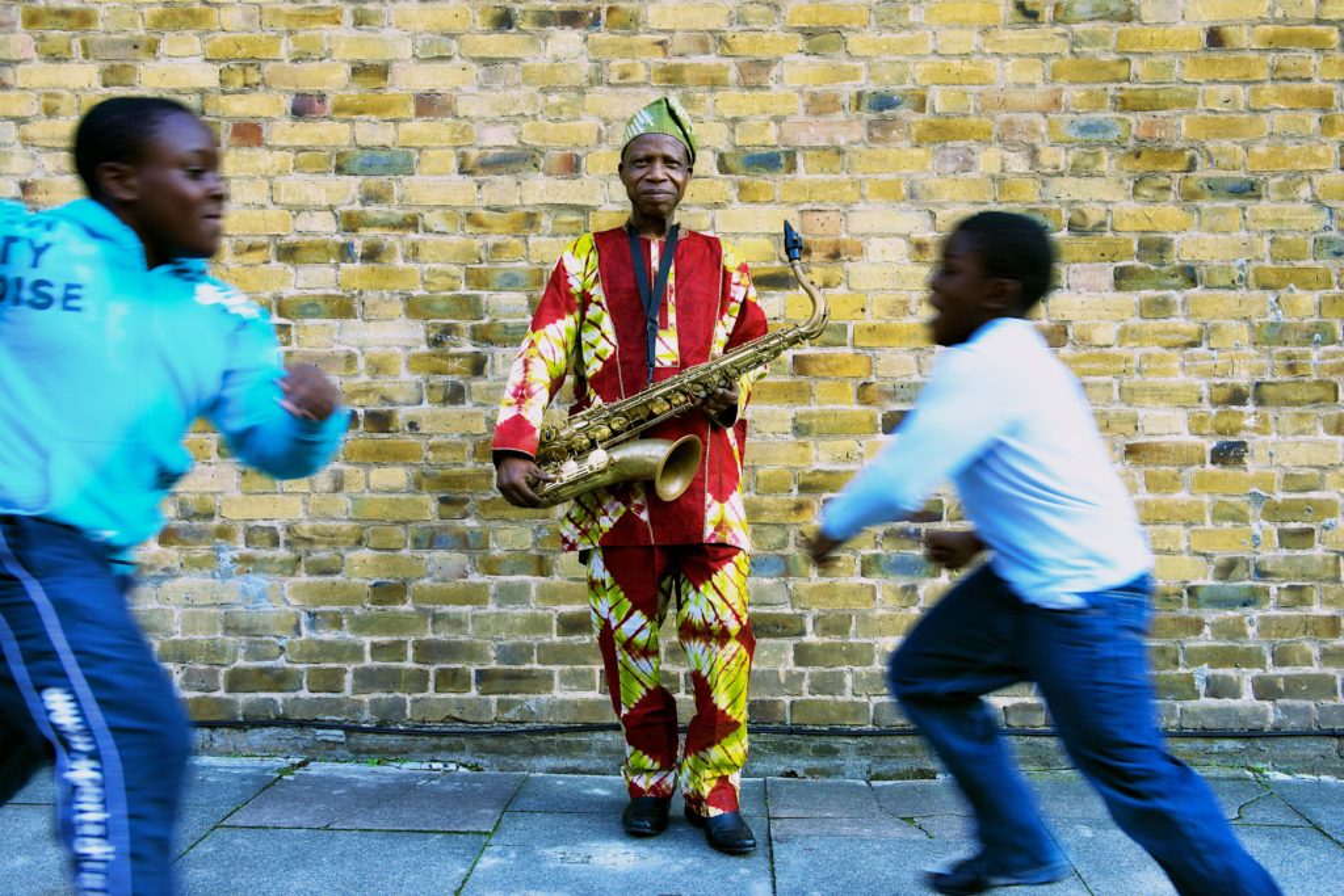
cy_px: 448
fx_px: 1307
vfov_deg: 37.9
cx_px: 672
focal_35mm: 35
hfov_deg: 54.4
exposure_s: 1/100
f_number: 7.1
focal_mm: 35
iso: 400
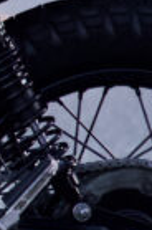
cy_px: 4
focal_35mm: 1277
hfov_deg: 1.1
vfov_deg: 1.6
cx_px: -403
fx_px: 8128
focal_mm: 173
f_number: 5.6
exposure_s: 1/125
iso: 12800
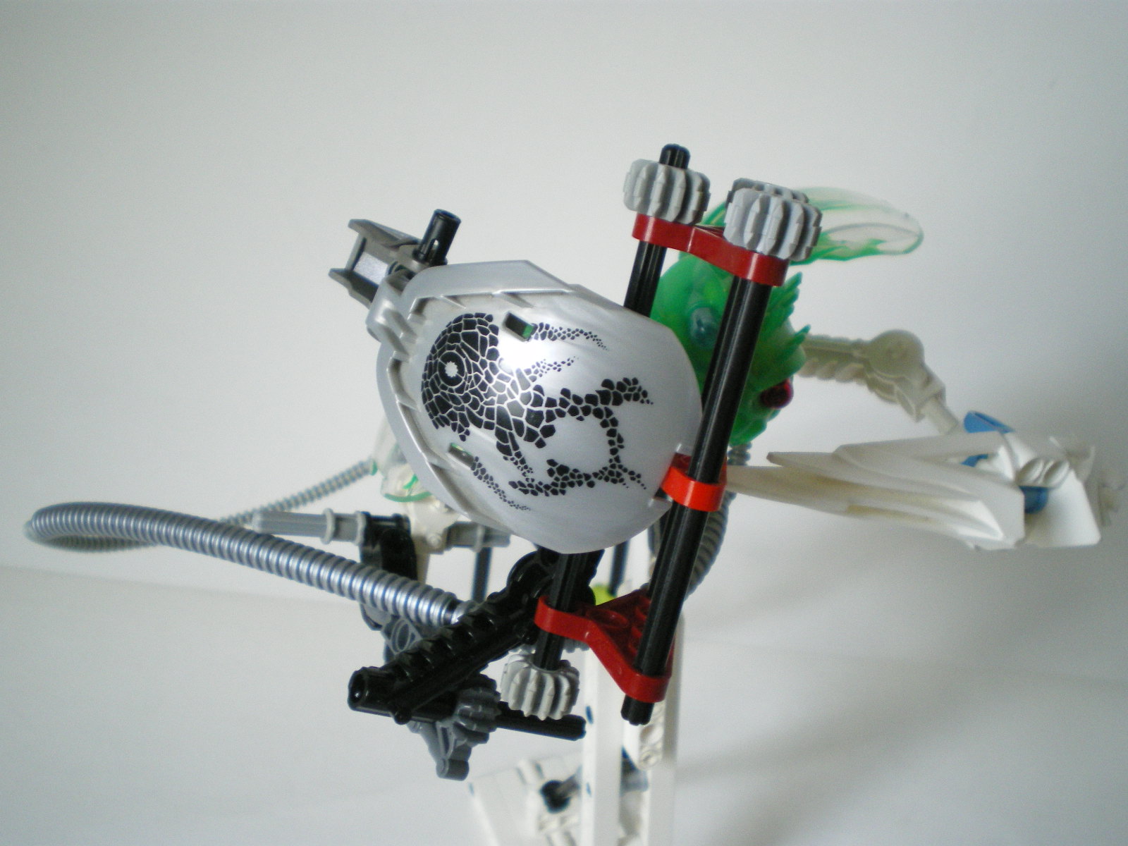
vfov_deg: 34.3
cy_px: 423
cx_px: 564
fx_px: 1369
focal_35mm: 42
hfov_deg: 44.8
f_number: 3.5
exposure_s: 1/50
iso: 320
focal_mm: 7.4
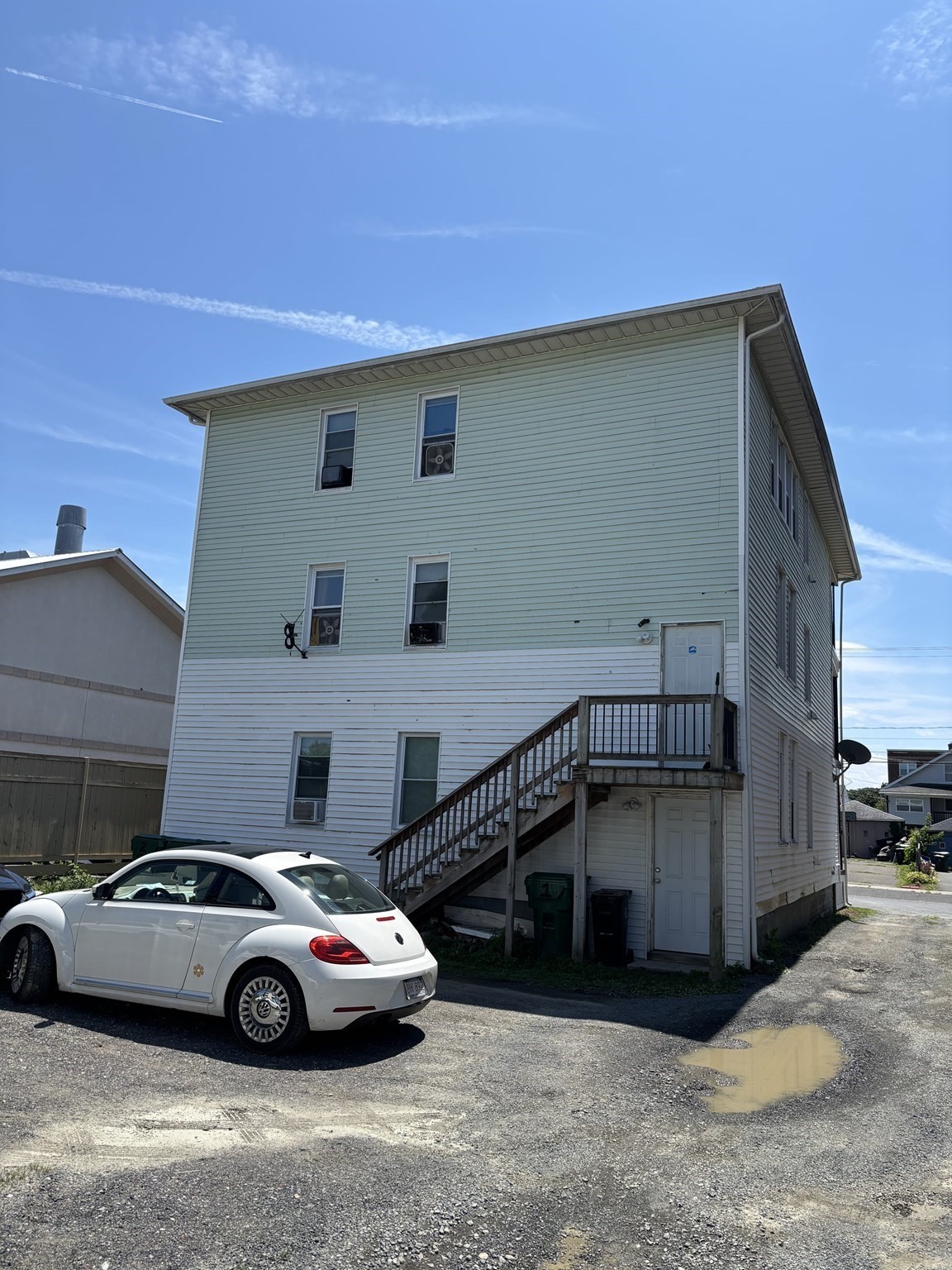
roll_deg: -1.9
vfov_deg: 67.3
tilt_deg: +14.6
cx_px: 476
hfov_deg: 53.1
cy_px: 635
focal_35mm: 26
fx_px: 953
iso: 50
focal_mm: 5.96
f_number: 1.6
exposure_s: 1/3311
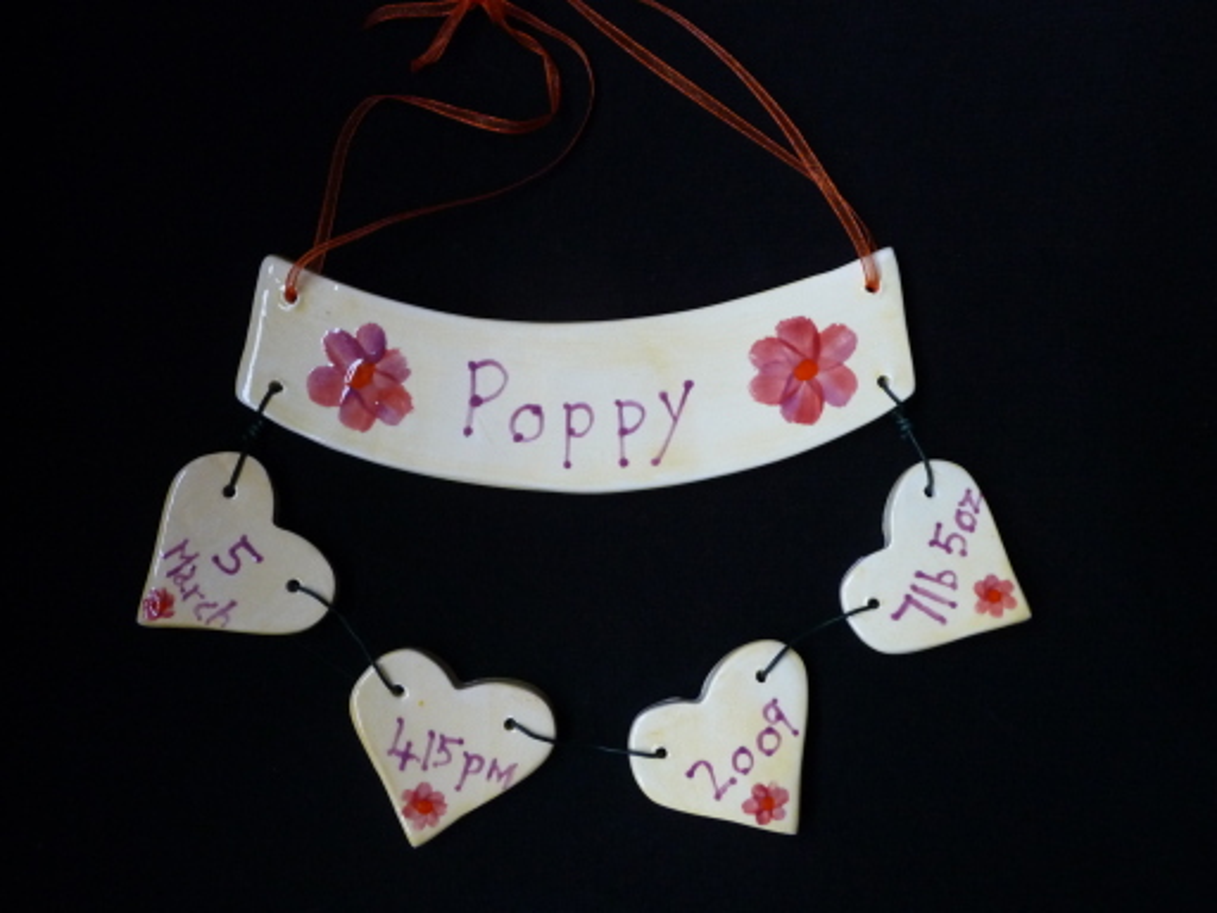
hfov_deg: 56.8
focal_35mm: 32
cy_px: 456
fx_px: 1125
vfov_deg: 44.2
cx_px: 608
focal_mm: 5.3
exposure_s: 1/30
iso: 400
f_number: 3.5
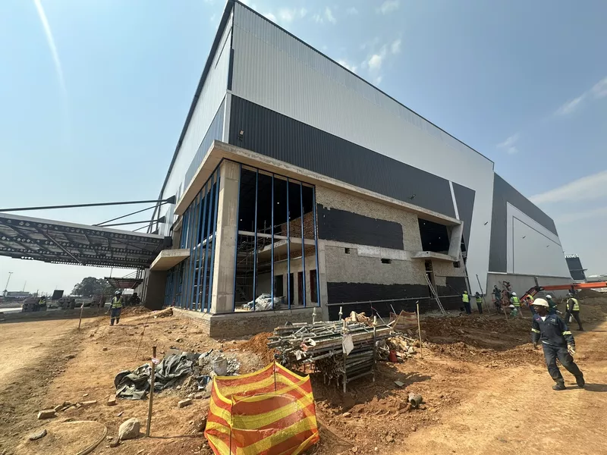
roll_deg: +2.6
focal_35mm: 14
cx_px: 304
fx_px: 245
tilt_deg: +16.2
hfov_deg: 102.1
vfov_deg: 85.7
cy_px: 228
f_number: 2.2
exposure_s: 1/882
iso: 40
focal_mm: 2.22
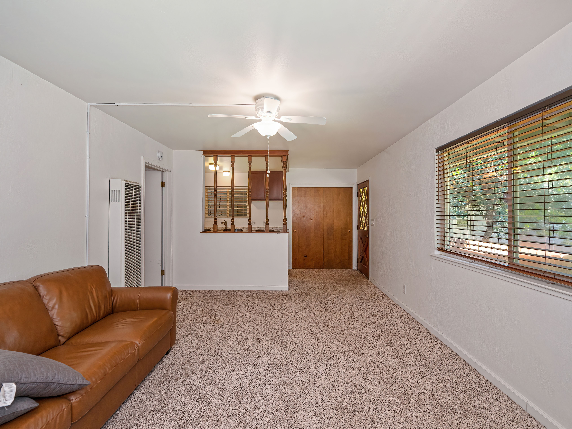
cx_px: 287
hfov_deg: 94.5
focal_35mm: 16
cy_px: 220
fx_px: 264
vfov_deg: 78.1
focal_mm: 14
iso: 640
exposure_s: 1/60
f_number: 6.3
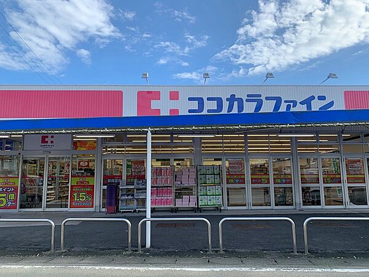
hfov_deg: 67.3
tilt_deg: +8.8
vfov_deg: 53.1
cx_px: 184
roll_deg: +0.6
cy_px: 138
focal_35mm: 26
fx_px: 277
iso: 25
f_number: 1.8
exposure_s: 1/1100
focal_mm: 4.25
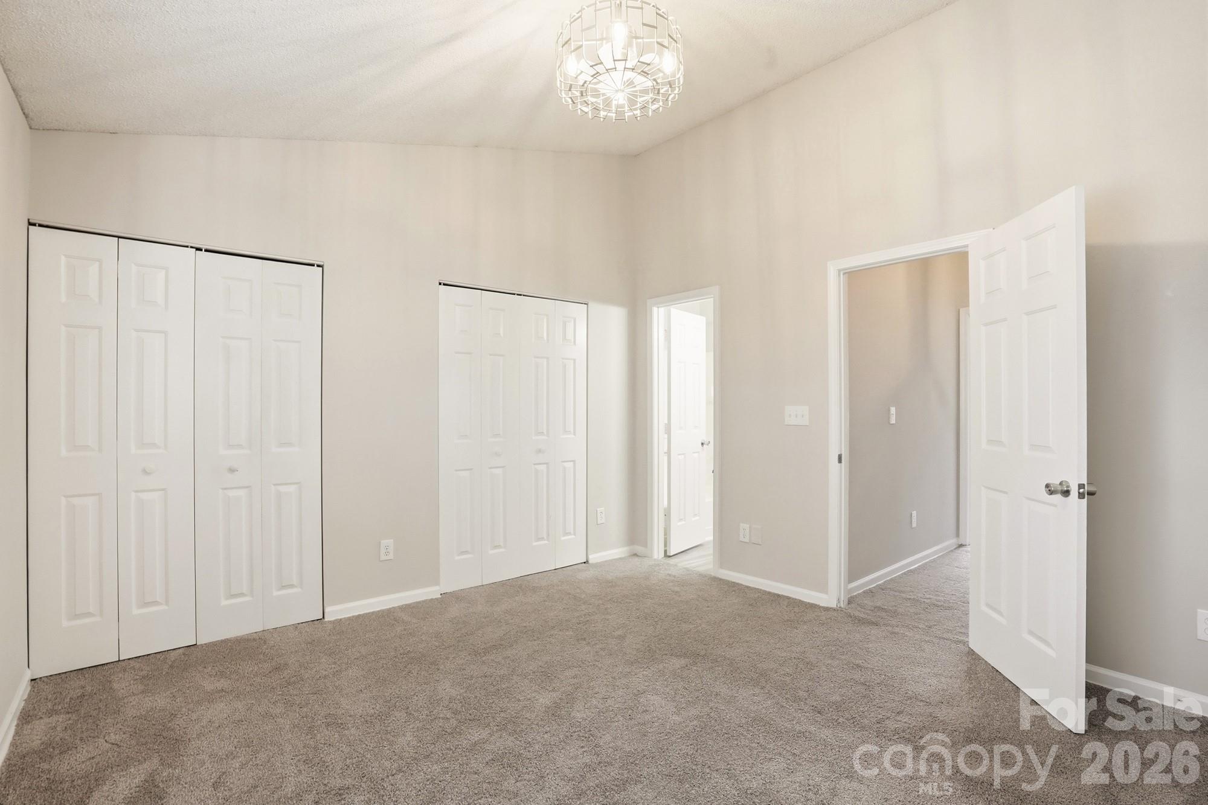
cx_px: 604
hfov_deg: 96.7
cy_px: 402
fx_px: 537
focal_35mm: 16
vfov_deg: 73.7
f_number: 10
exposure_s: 1/800
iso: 4000
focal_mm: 16
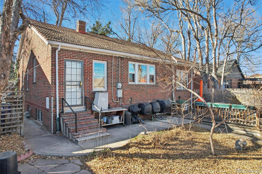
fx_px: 160
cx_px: 131
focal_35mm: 22
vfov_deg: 57.2
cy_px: 87
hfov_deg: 78.6
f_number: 2.8
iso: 110
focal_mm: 8.4
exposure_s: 1/90
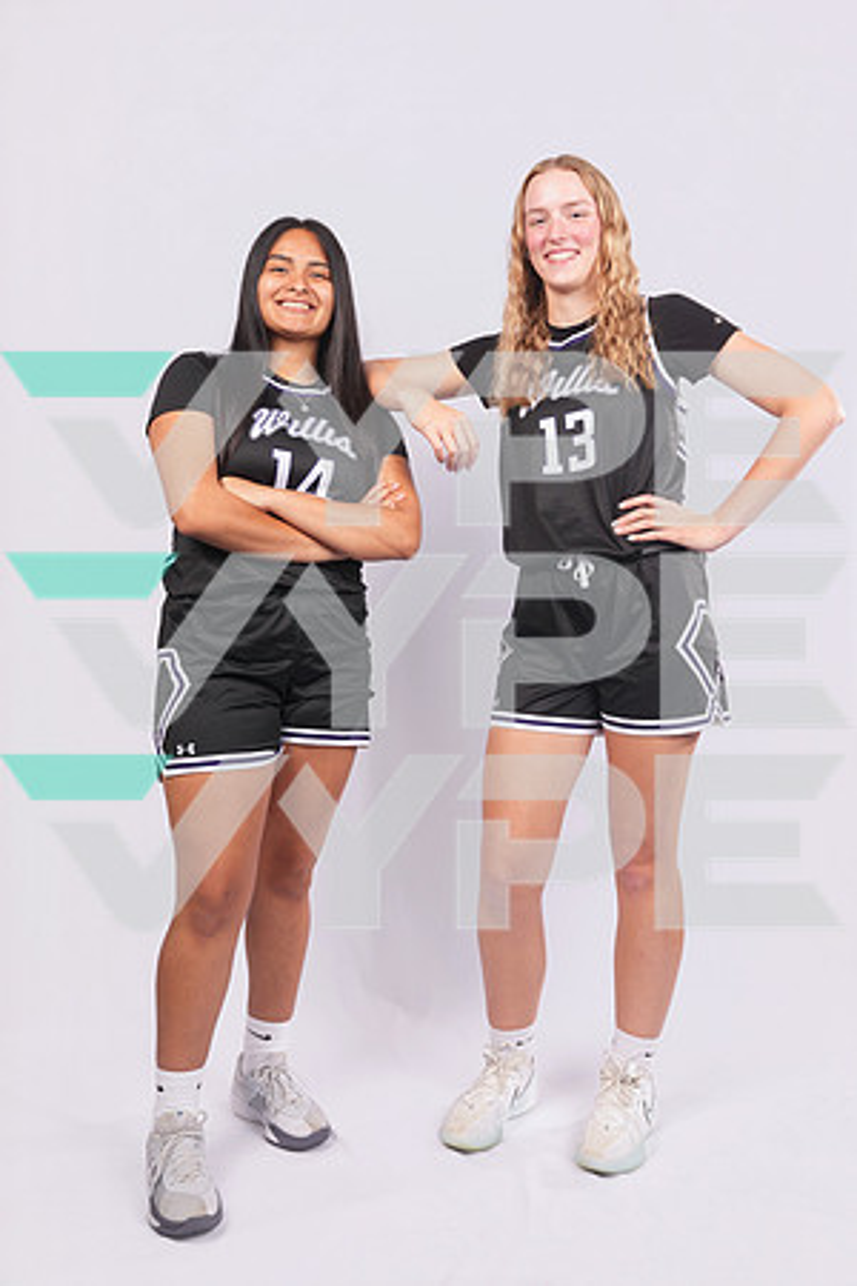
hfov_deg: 40.0
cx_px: 428
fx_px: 1178
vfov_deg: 57.2
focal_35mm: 33
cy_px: 643
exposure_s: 1/200
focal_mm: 33
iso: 160
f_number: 7.1
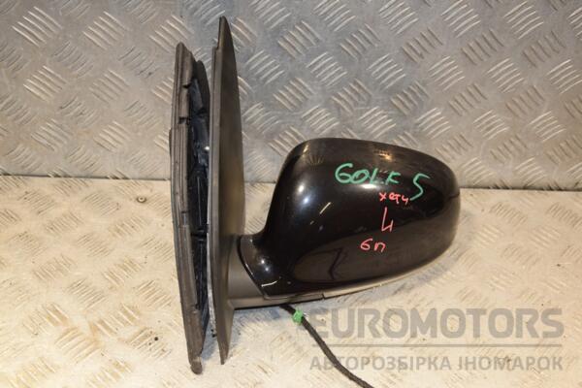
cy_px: 194
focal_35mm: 52
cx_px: 291
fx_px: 849
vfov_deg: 25.8
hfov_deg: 37.9
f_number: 5.6
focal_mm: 35
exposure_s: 1/200
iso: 800
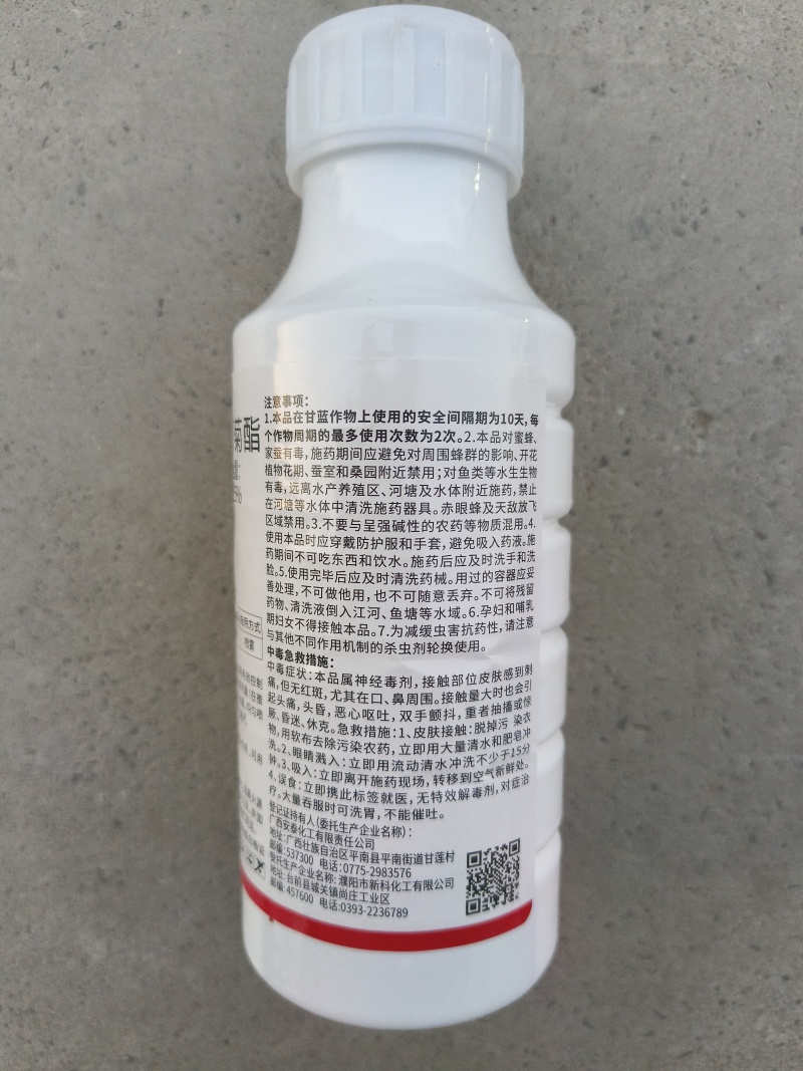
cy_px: 536
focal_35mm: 23
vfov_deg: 73.9
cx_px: 402
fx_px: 712
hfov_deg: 58.9
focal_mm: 5.56
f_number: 1.88
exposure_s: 1/50
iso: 553
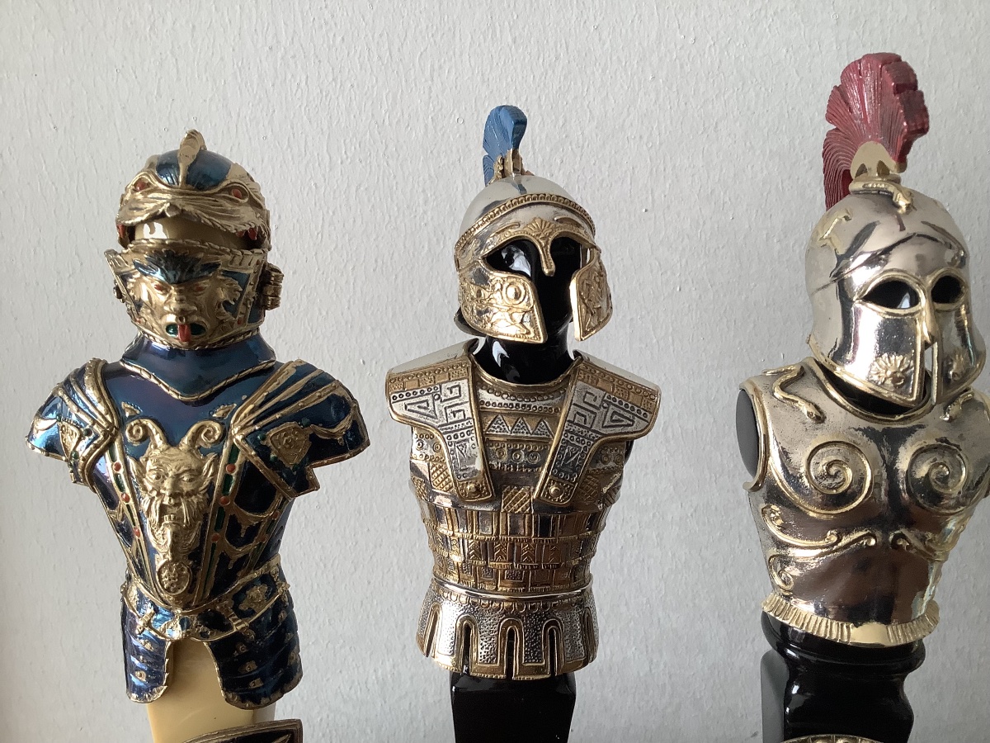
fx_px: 887
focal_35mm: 31
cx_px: 495
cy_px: 372
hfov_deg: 58.4
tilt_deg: -15.5
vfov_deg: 45.4
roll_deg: -2.9
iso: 80
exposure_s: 1/100
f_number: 2.4
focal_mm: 3.3
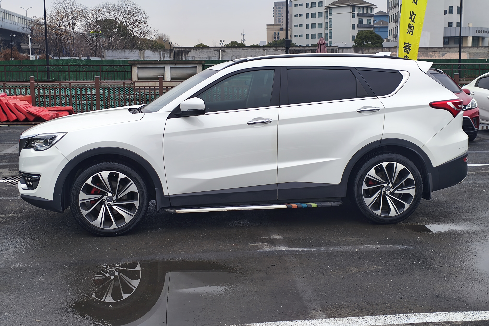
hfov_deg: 43.6
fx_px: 611
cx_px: 245
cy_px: 144
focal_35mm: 45
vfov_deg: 29.8
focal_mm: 5.84
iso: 80
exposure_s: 1/199
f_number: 1.6
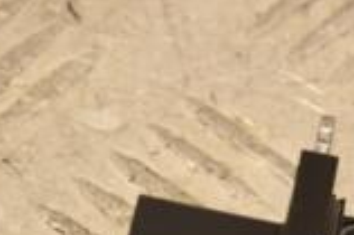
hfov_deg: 3.4
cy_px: 320
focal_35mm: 599
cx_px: 423
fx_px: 5883
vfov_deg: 2.3
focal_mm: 105
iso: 800
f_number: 7.1
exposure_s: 1/200
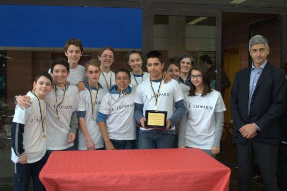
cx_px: 140
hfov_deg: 43.6
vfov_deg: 29.8
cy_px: 86
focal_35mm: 45
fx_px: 358
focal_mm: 26
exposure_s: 1/80
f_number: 4.5
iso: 400
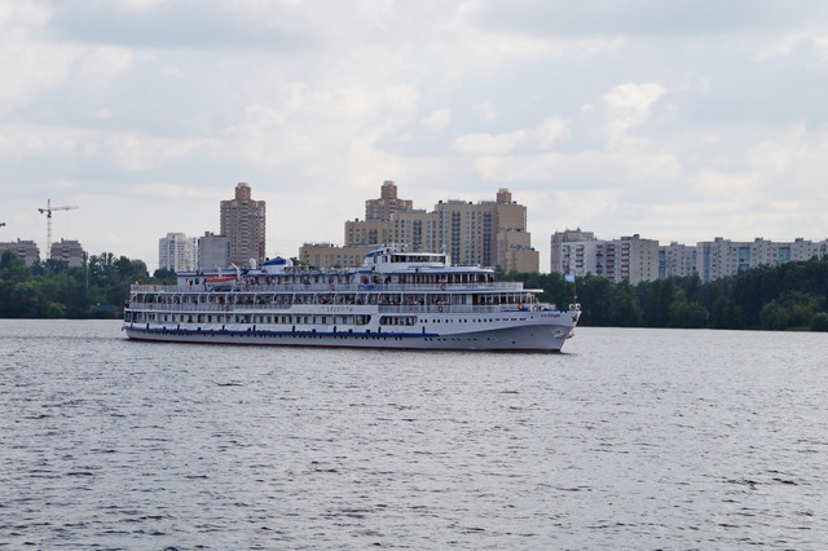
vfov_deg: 15.2
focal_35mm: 90
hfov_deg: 22.6
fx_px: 2069
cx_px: 414
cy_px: 276
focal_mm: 60
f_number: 11
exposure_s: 1/200
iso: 100
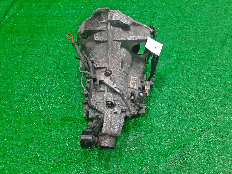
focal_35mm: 26
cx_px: 116
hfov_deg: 67.3
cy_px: 87
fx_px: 174
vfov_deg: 53.1
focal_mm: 3.93
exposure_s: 1/50
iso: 85
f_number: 1.7
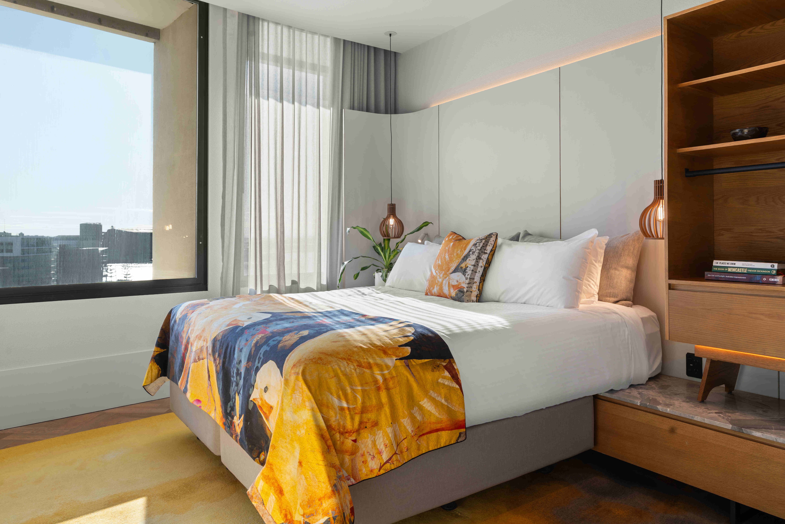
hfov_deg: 73.7
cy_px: 262
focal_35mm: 24
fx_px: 523
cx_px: 392
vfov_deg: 53.1
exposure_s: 1/1.67
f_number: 10
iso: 250
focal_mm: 24
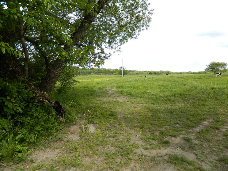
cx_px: 114
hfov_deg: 69.4
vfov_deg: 54.9
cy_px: 86
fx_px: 165
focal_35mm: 25
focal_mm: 4.5
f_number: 3.1
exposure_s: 1/400
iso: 80
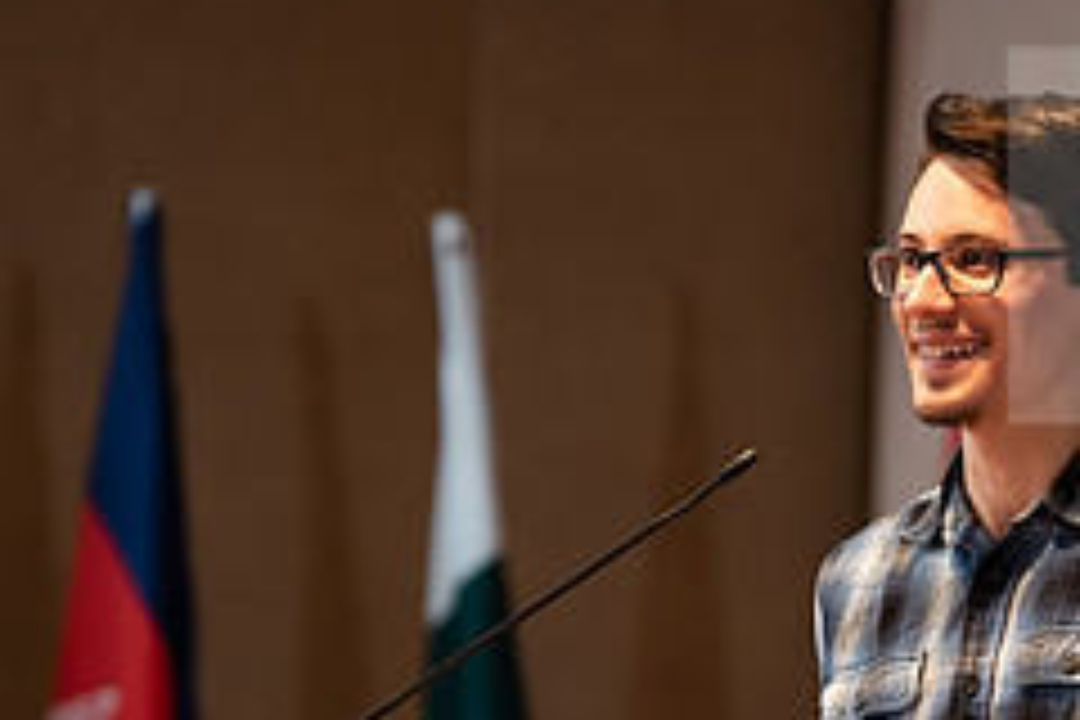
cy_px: 592
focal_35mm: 363
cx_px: 873
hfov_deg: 5.7
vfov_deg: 3.8
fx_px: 10889
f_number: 3.2
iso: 1250
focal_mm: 150
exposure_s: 1/200
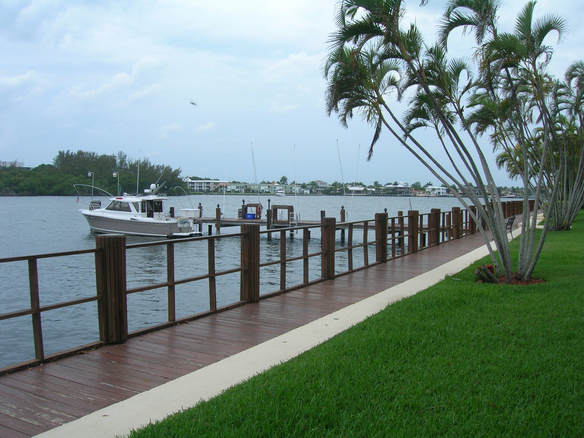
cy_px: 219
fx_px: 574
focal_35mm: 34
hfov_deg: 54.0
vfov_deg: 41.8
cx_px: 292
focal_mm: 5.7
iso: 50
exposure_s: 1/270
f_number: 4.9
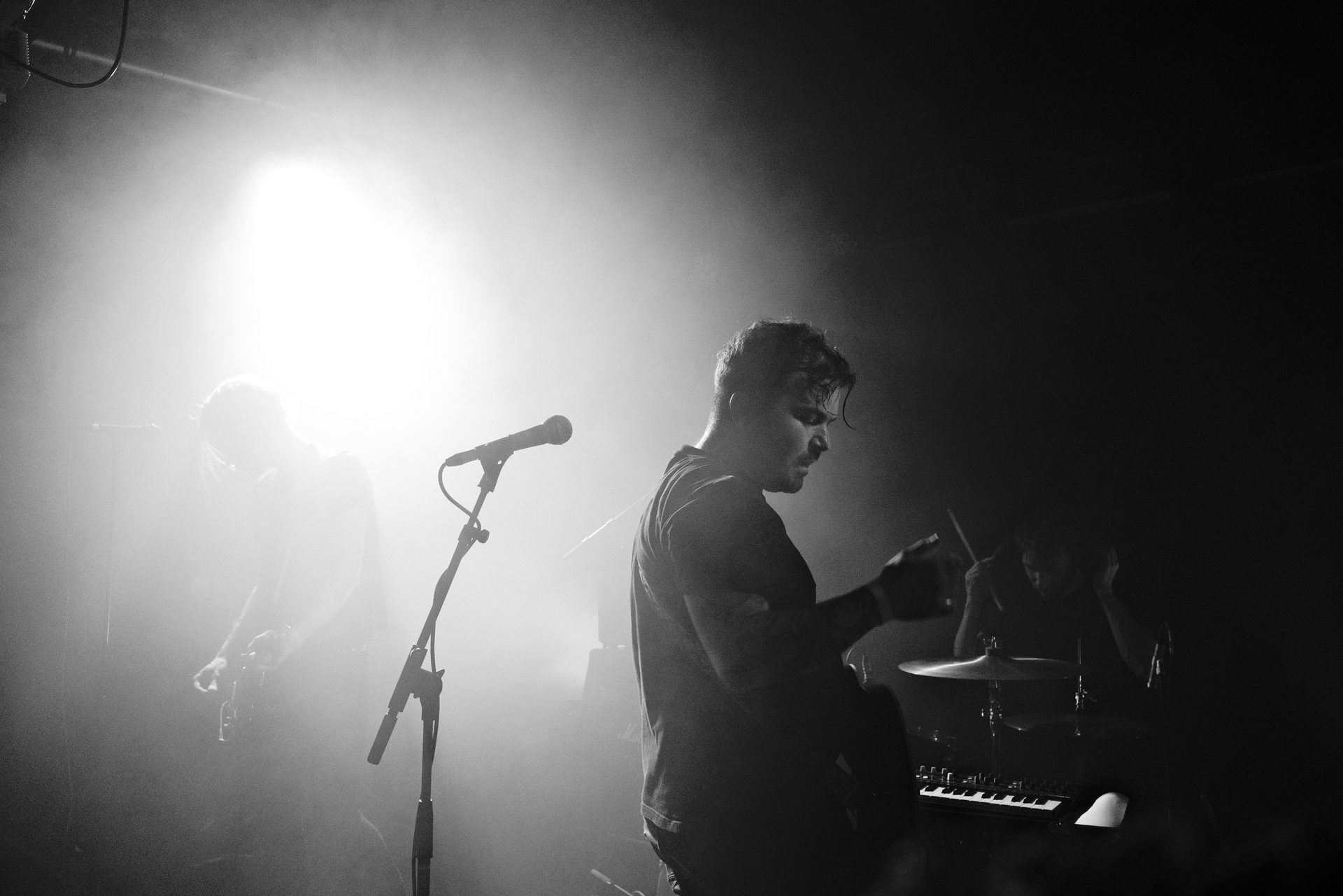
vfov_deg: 37.9
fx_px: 1306
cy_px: 448
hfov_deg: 54.4
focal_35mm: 35
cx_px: 672
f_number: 4
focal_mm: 23
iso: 2500
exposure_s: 1/180
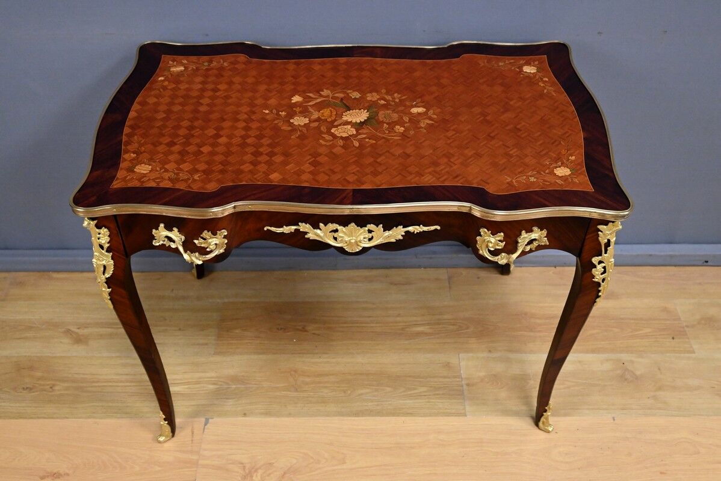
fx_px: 721
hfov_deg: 53.1
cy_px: 240
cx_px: 360
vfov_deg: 36.9
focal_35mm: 36
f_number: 7.1
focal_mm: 36
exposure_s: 1/160
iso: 5000
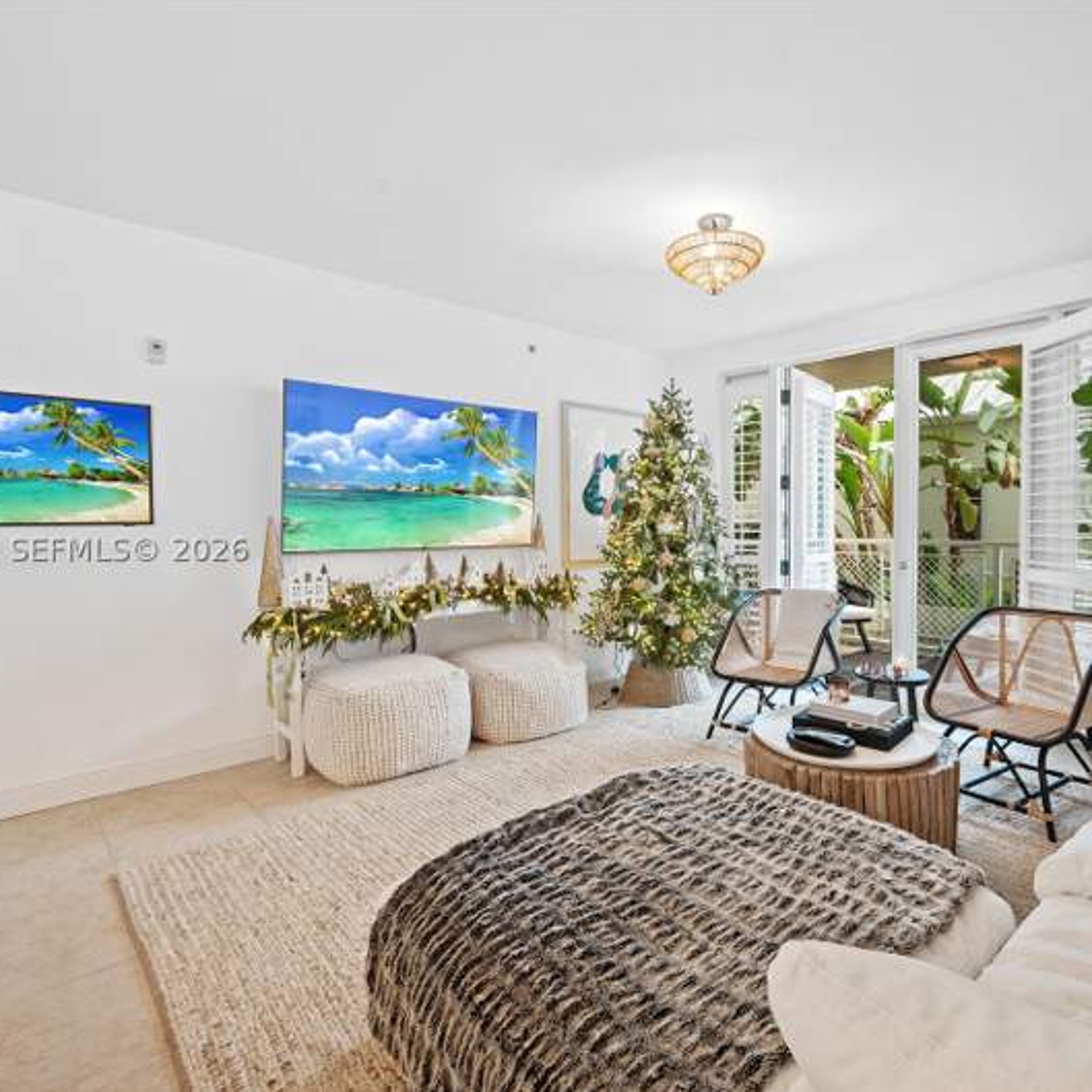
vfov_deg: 80.7
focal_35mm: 18
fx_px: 642
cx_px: 630
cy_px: 546
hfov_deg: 80.2
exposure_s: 1/13
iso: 1250
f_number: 8
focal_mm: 14
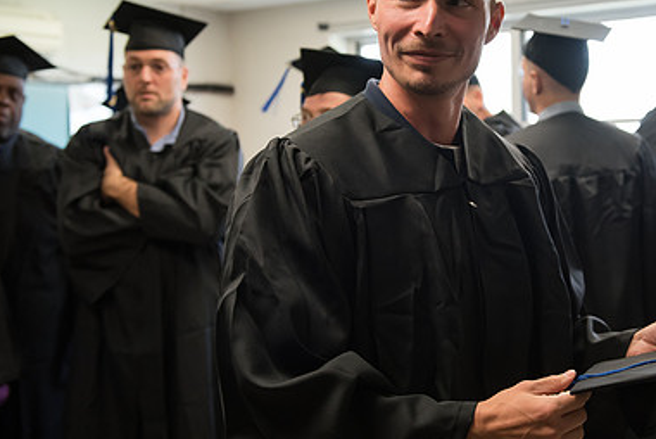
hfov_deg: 33.9
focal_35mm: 58
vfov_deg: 23.4
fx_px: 1058
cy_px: 193
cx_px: 468
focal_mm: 38
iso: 2000
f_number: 4
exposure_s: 1/250
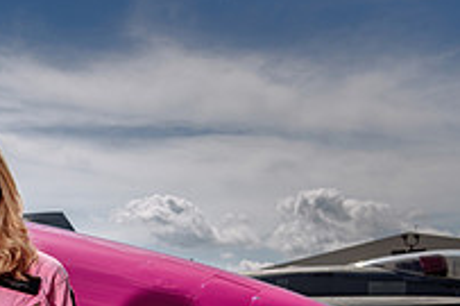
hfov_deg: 18.2
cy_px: 328
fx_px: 1264
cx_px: -242
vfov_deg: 13.5
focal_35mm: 99
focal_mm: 32
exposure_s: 1/250
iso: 64
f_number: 6.3
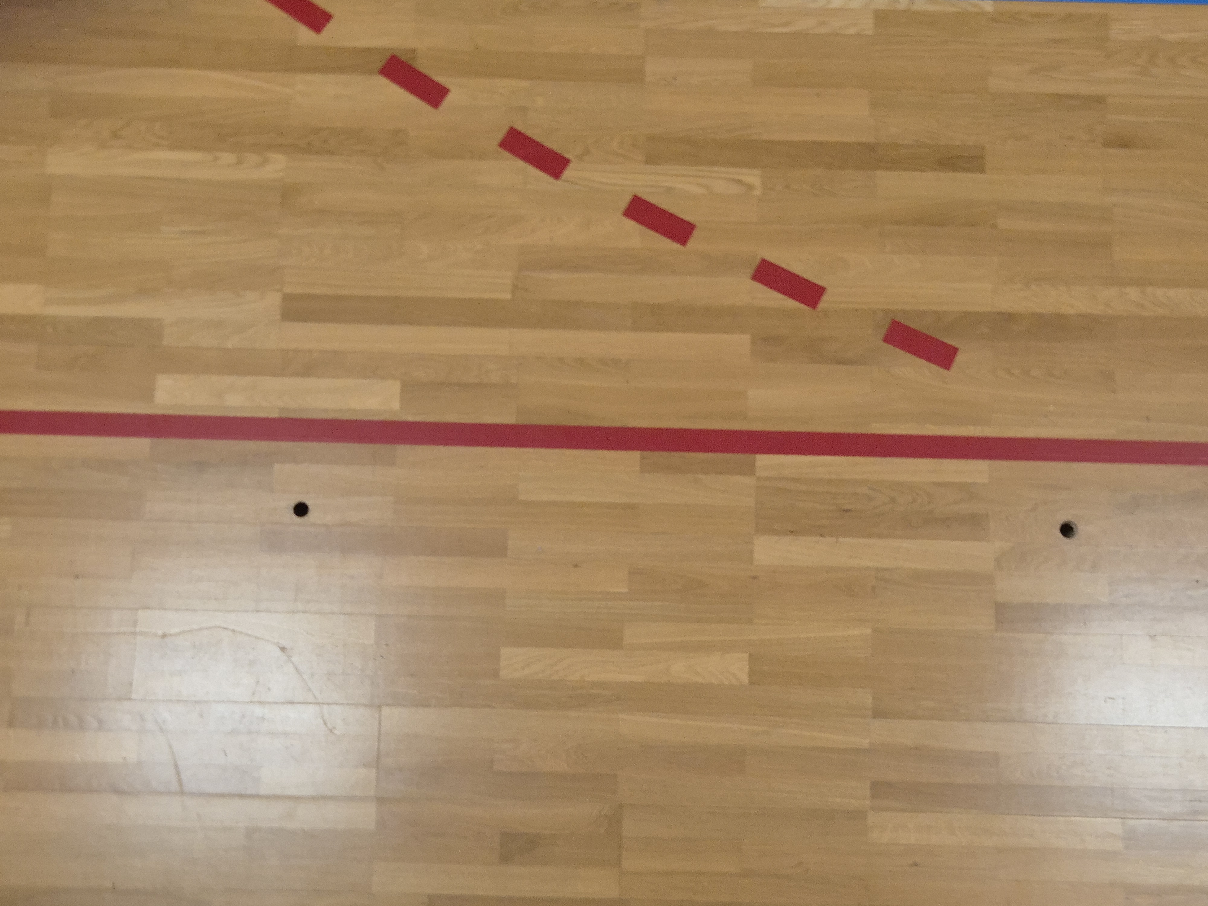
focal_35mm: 23
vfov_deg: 58.9
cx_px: 604
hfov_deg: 73.9
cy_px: 453
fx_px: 803
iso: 40
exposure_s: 1/50
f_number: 1.8
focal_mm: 5.4
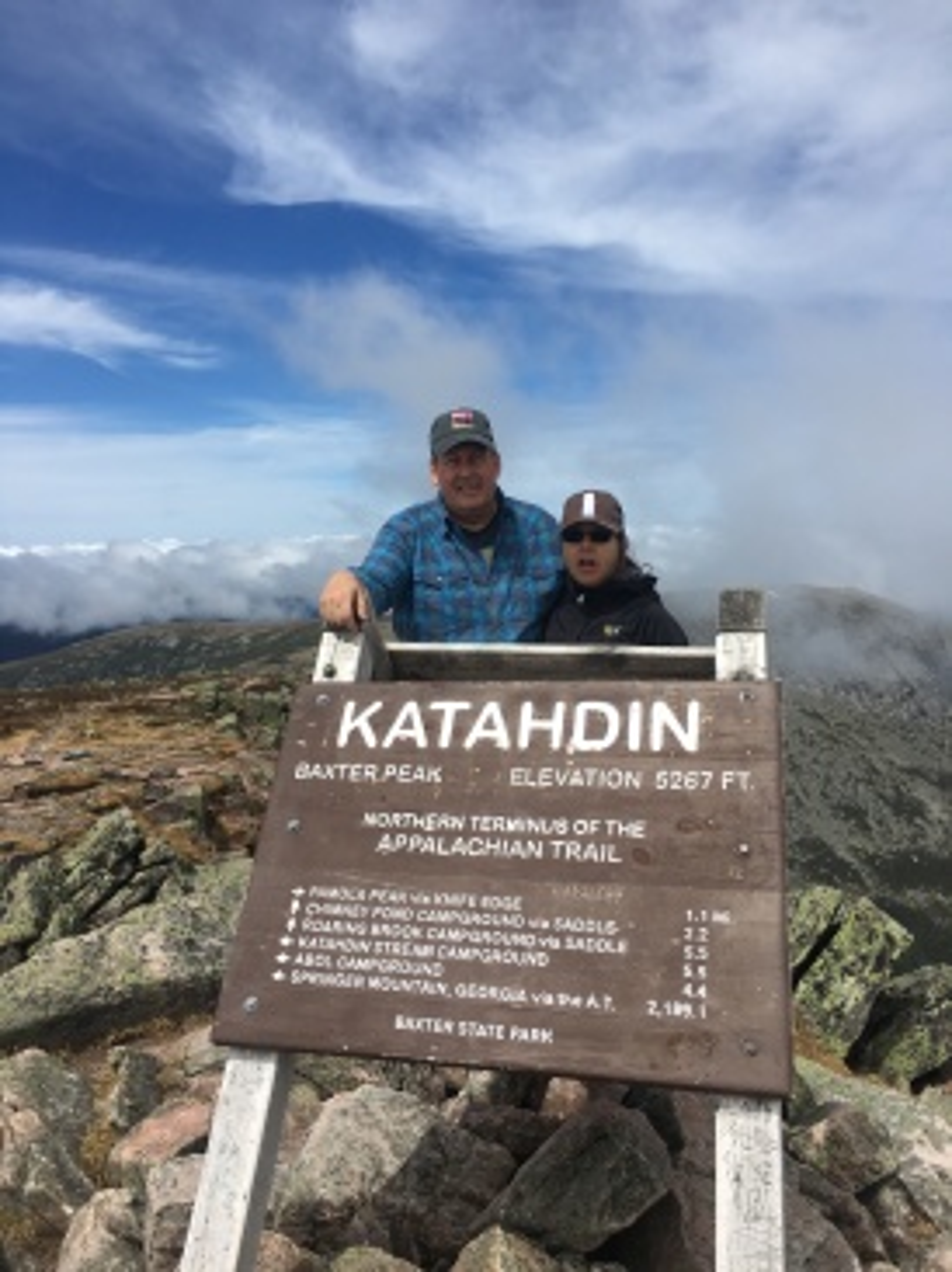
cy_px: 636
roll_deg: +2.9
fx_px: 1065
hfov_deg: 48.2
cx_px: 476
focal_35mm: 29
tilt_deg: -4.4
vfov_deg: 61.7
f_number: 2.2
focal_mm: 4.15
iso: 25
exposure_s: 1/2653
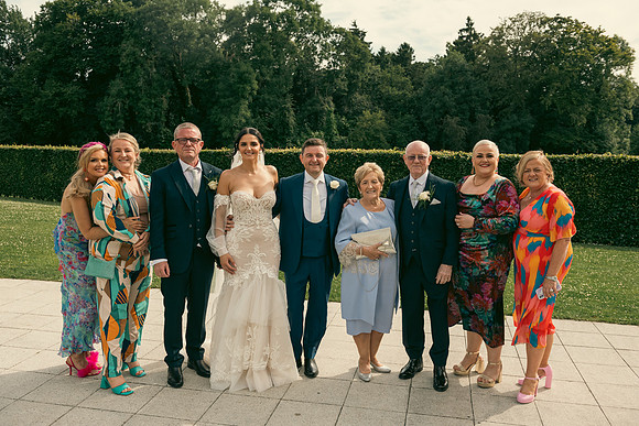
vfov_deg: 38.9
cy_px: 213
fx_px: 604
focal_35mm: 34
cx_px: 320
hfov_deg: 55.8
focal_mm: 34
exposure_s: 1/640
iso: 200
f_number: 5.6
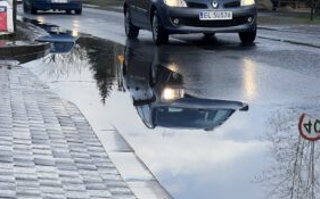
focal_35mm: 131
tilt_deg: -4.5
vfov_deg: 10.0
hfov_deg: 15.9
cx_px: 245
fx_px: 1141
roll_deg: -1.5
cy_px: 64
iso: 32
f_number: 2.8
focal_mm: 9
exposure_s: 1/481
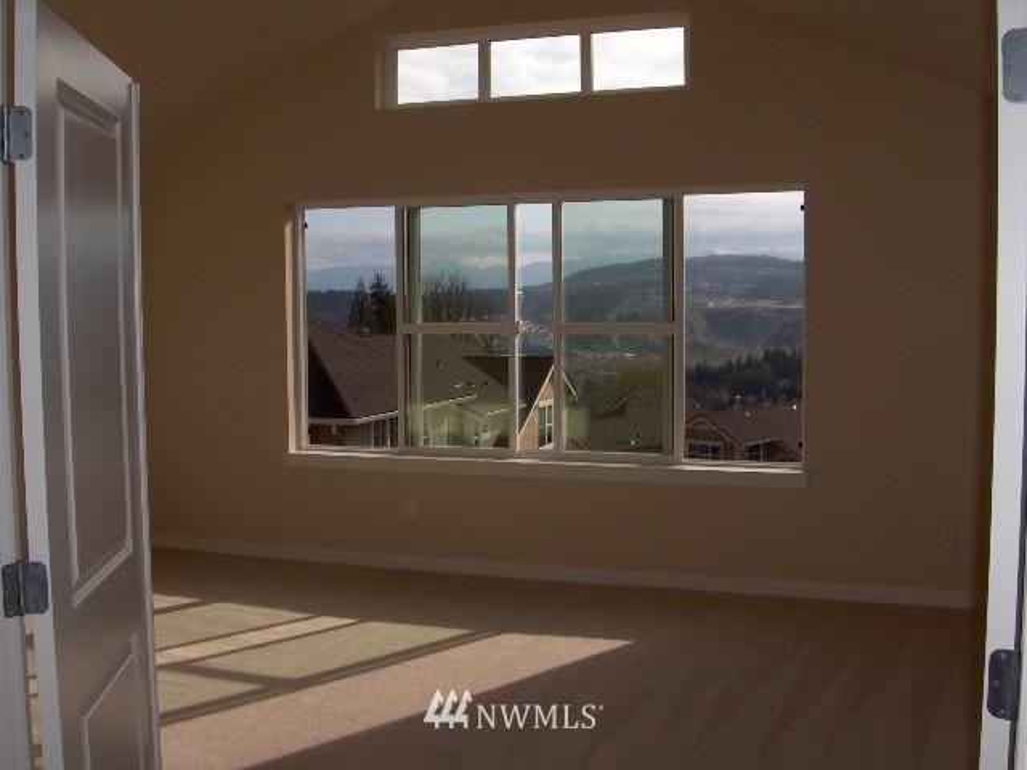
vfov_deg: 36.8
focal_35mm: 39
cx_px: 514
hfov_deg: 47.9
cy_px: 385
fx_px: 1157
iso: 100
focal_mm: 8
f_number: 4.8
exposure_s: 1/746
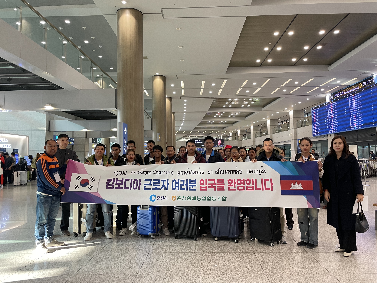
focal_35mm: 26
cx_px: 188
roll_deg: +1.2
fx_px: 283
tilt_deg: +4.0
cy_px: 142
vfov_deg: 53.1
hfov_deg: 67.3
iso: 125
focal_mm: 4.2
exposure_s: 1/60
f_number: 1.6
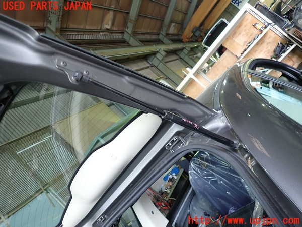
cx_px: 151
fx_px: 218
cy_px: 114
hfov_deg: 69.4
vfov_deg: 54.9
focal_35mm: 25
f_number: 2
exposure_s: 1/40
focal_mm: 4.5
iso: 200
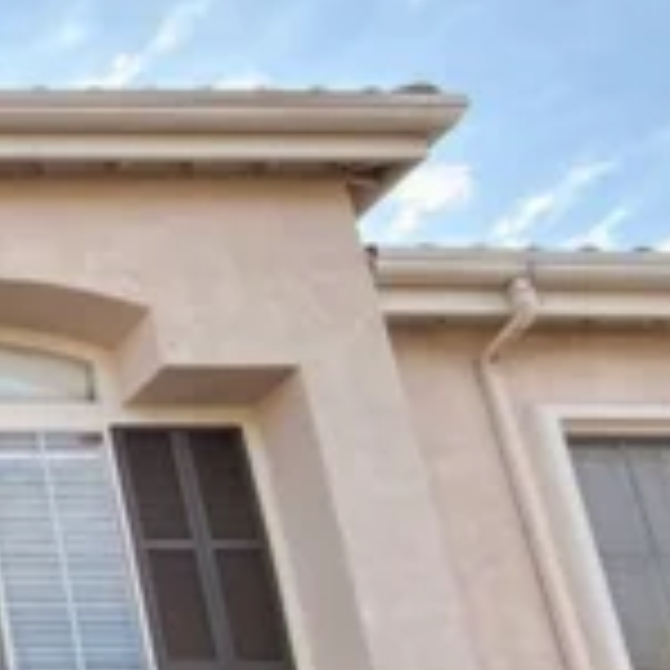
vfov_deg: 24.5
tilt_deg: +16.4
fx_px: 1358
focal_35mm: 62
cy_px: 845
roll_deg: +0.7
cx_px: -735
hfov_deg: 17.5
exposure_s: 1/525
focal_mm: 2.22
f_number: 2.2
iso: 25
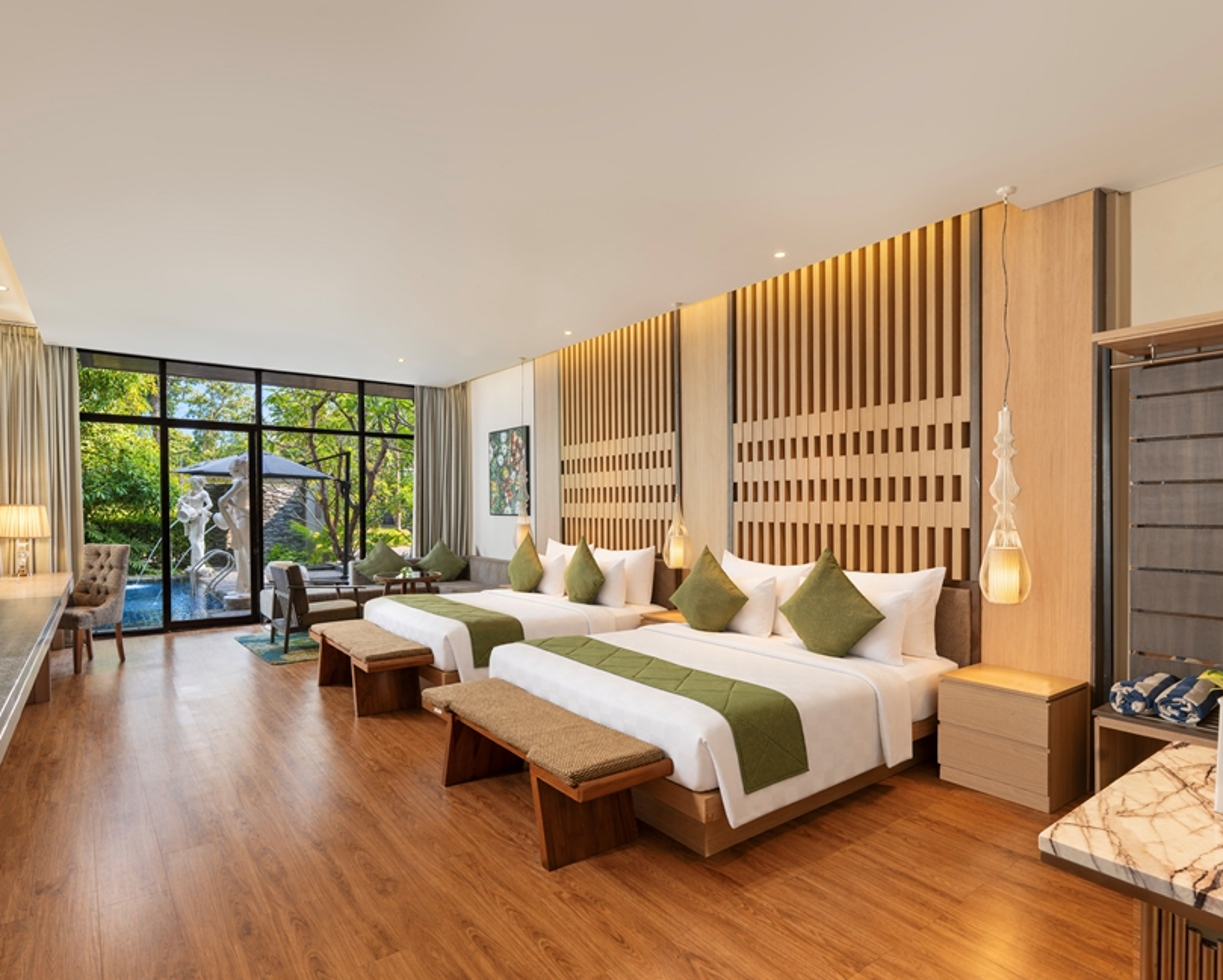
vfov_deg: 70.9
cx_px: 630
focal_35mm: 19
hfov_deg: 83.2
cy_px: 495
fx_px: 688
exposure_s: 1/1.25
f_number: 10
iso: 100
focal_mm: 16
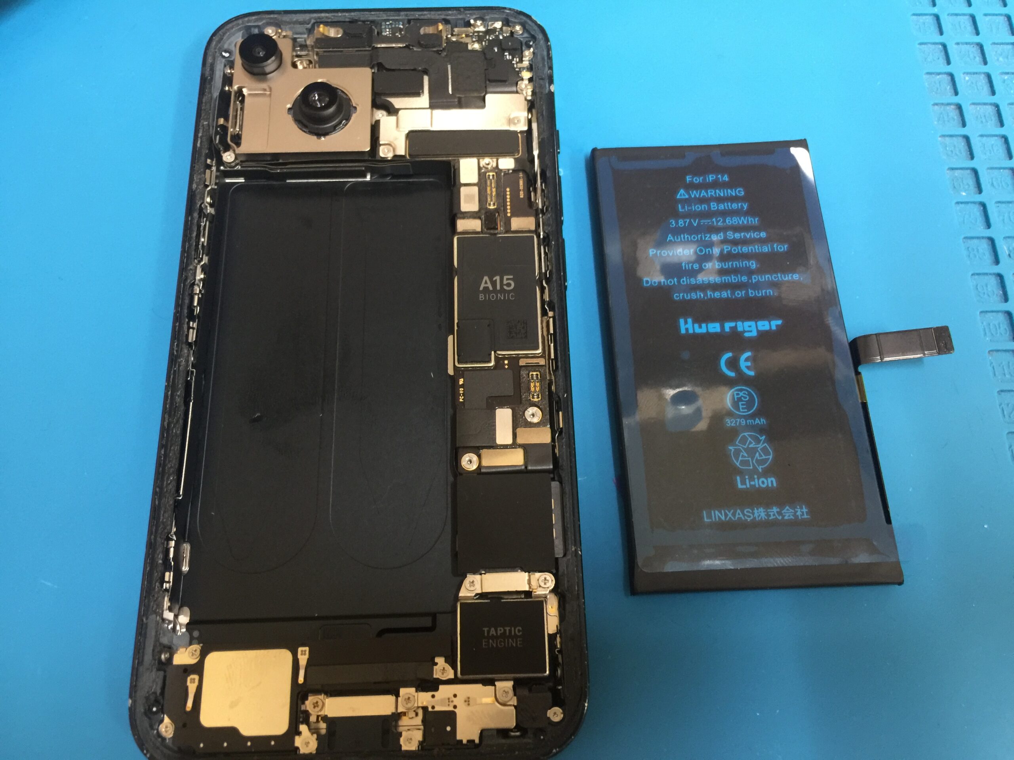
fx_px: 849
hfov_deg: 61.7
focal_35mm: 29
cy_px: 380
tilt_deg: -70.9
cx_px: 507
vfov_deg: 48.2
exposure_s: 1/17
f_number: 2.2
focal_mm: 4.15
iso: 125
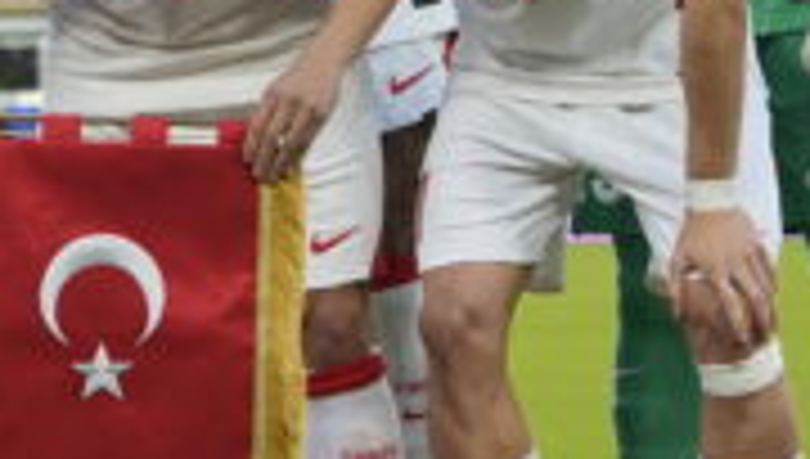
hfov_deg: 6.8
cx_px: -225
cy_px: -104
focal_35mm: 312
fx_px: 6713
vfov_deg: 3.9
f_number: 3.5
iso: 800
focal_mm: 70
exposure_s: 1/1250
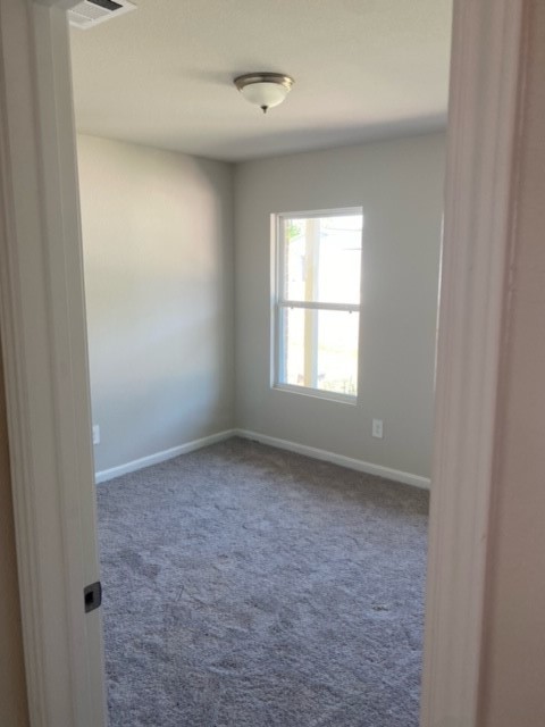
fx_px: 546
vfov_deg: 67.3
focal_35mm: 26
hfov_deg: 53.1
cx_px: 272
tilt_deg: -9.0
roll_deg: -0.7
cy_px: 364
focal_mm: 4.25
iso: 100
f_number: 1.8
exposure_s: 1/121
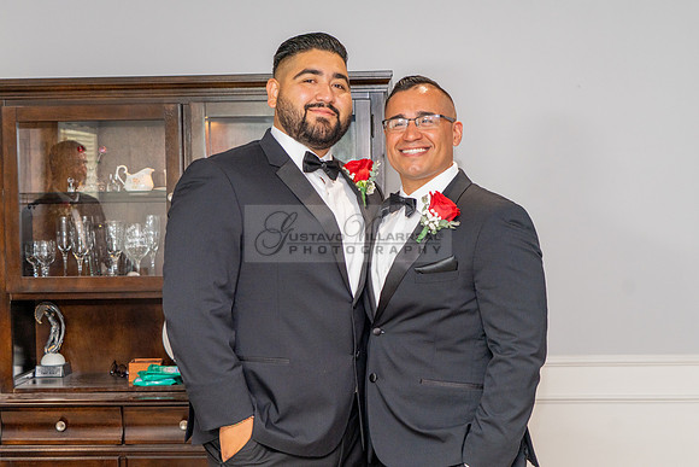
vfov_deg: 22.3
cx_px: 357
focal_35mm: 61
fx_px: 1180
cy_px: 259
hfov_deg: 33.0
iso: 640
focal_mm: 50
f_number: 4.5
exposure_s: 1/160
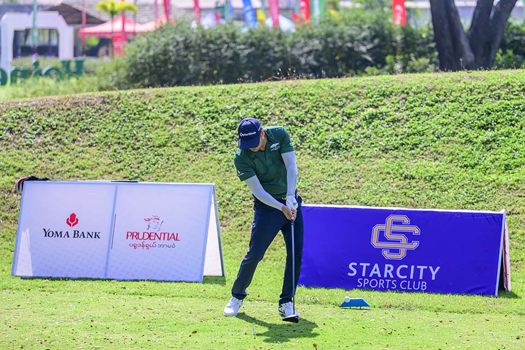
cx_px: 262
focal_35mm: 115
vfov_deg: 11.9
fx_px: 1677
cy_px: 175
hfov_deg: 17.8
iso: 1100
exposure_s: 1/10000
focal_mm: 115
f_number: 2.8
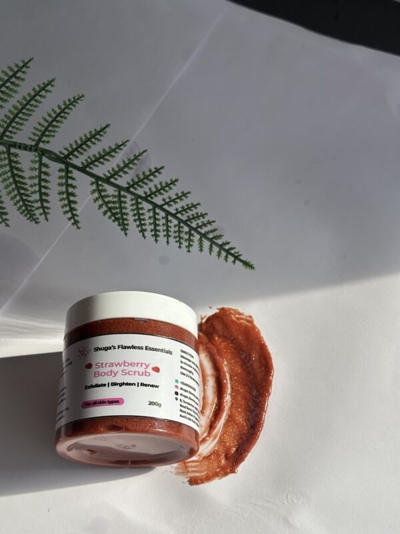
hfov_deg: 30.3
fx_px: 740
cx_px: 200
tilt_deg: -61.5
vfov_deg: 39.7
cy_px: 267
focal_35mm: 48
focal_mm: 6.86
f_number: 1.78
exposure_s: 1/521
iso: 64
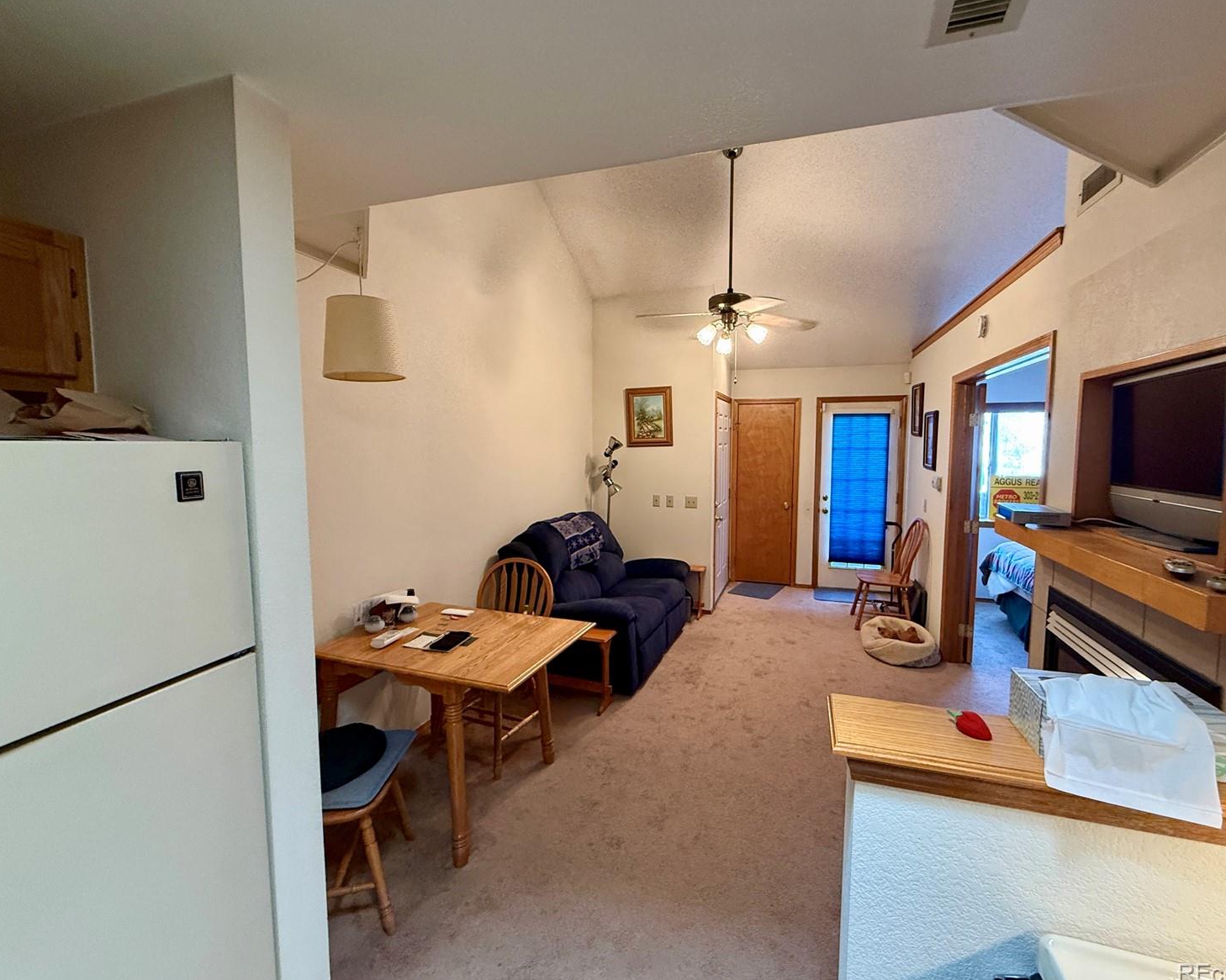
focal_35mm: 15
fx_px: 544
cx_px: 641
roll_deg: -0.2
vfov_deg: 84.0
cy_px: 486
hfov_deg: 96.7
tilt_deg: -3.8
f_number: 2.2
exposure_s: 1/60
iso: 400
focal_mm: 2.22
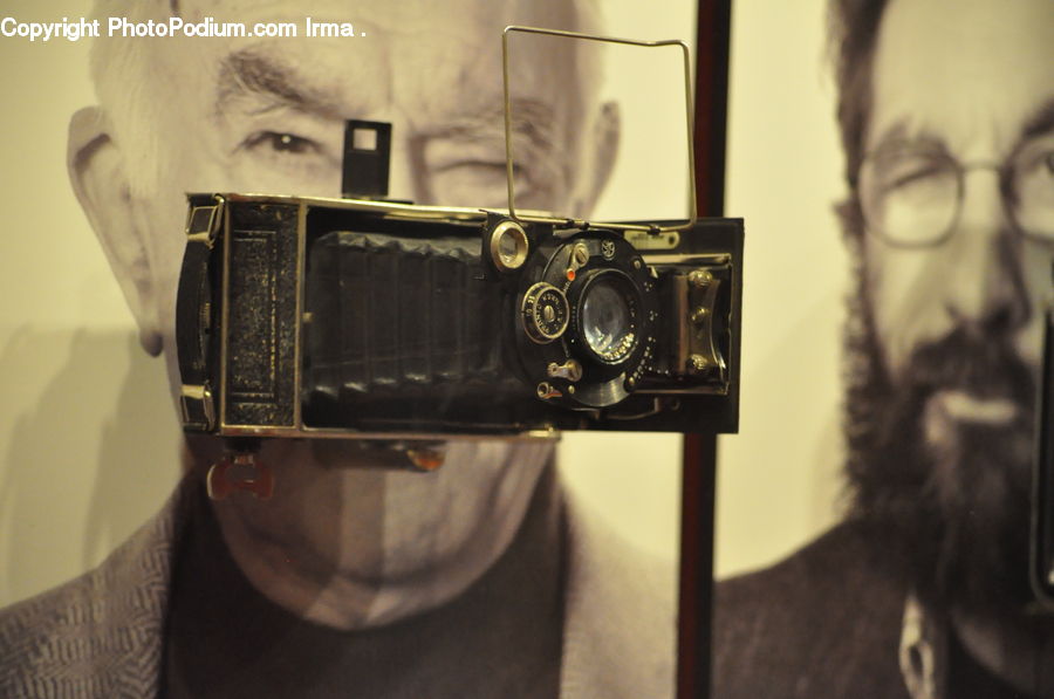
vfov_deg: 9.9
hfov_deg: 14.9
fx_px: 4034
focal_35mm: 138
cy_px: 350
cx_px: 527
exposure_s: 1/25
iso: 3200
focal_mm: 92
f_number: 4.5
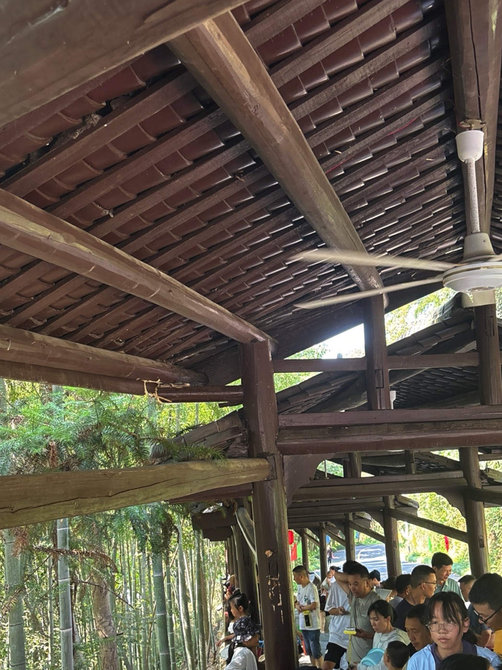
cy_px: 414
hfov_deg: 37.7
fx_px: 735
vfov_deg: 48.6
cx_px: 276
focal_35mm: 38
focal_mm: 5.96
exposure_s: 1/82
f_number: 1.6
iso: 125
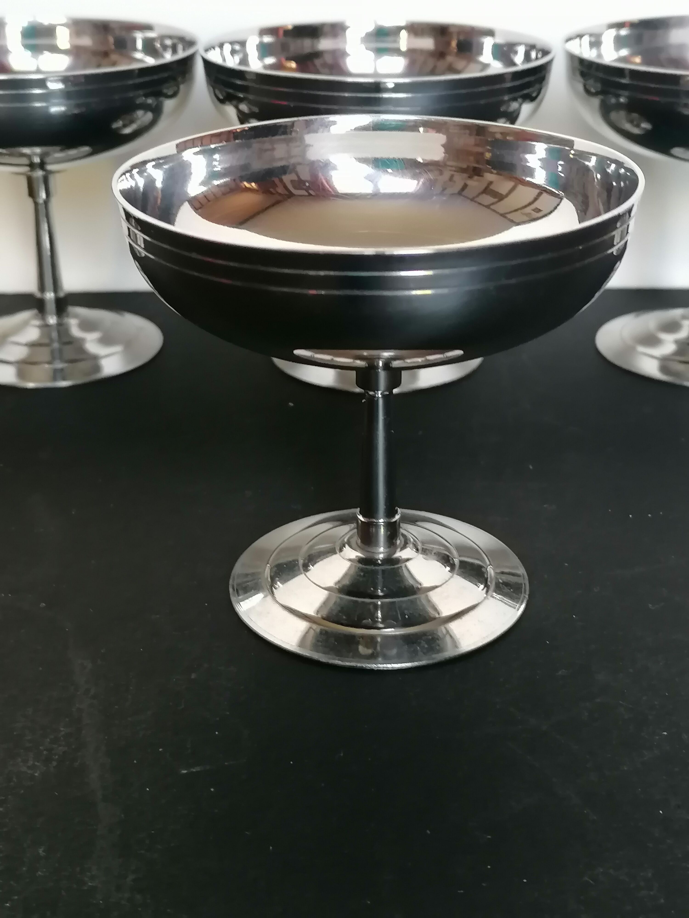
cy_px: 459
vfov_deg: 37.5
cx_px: 344
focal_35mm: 51
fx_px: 1353
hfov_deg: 28.6
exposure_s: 1/50
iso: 160
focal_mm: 4.75
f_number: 1.8
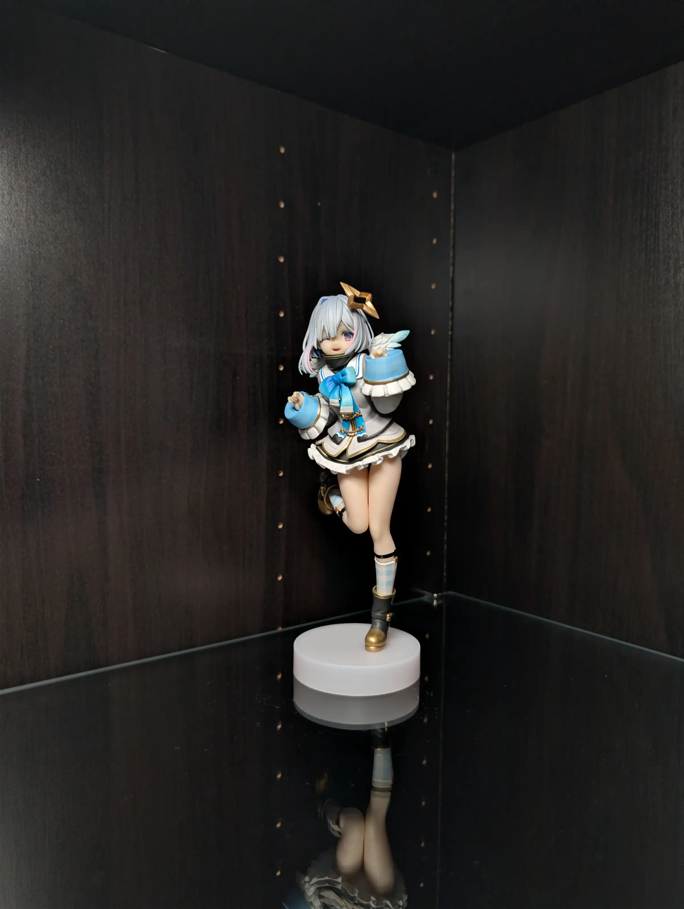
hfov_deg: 56.9
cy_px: 454
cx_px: 342
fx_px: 631
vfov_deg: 71.5
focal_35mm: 24
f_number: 1.68
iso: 47
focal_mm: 6.9
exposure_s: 1/16.8
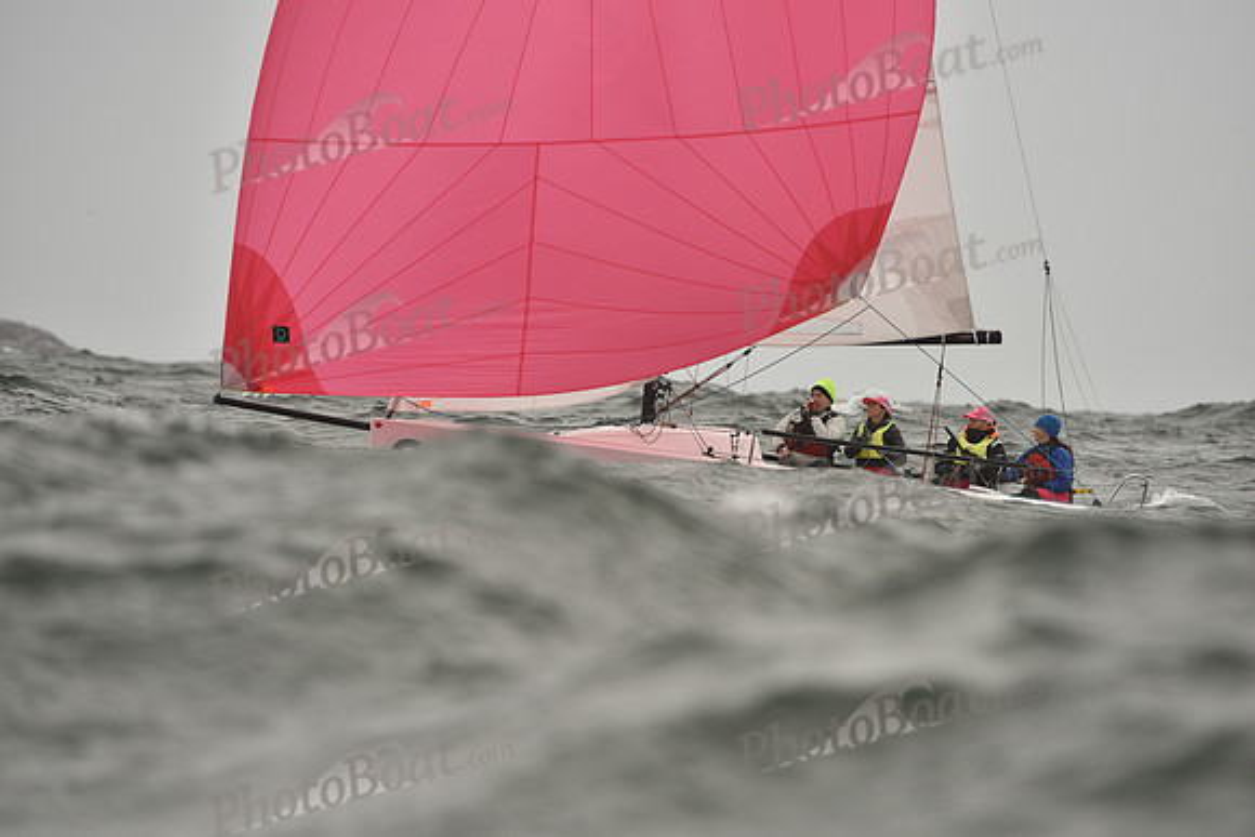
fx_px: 13947
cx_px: 628
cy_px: 418
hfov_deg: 5.2
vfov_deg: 3.4
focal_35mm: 400
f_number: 6.3
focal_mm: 400
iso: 400
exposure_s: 1/1250
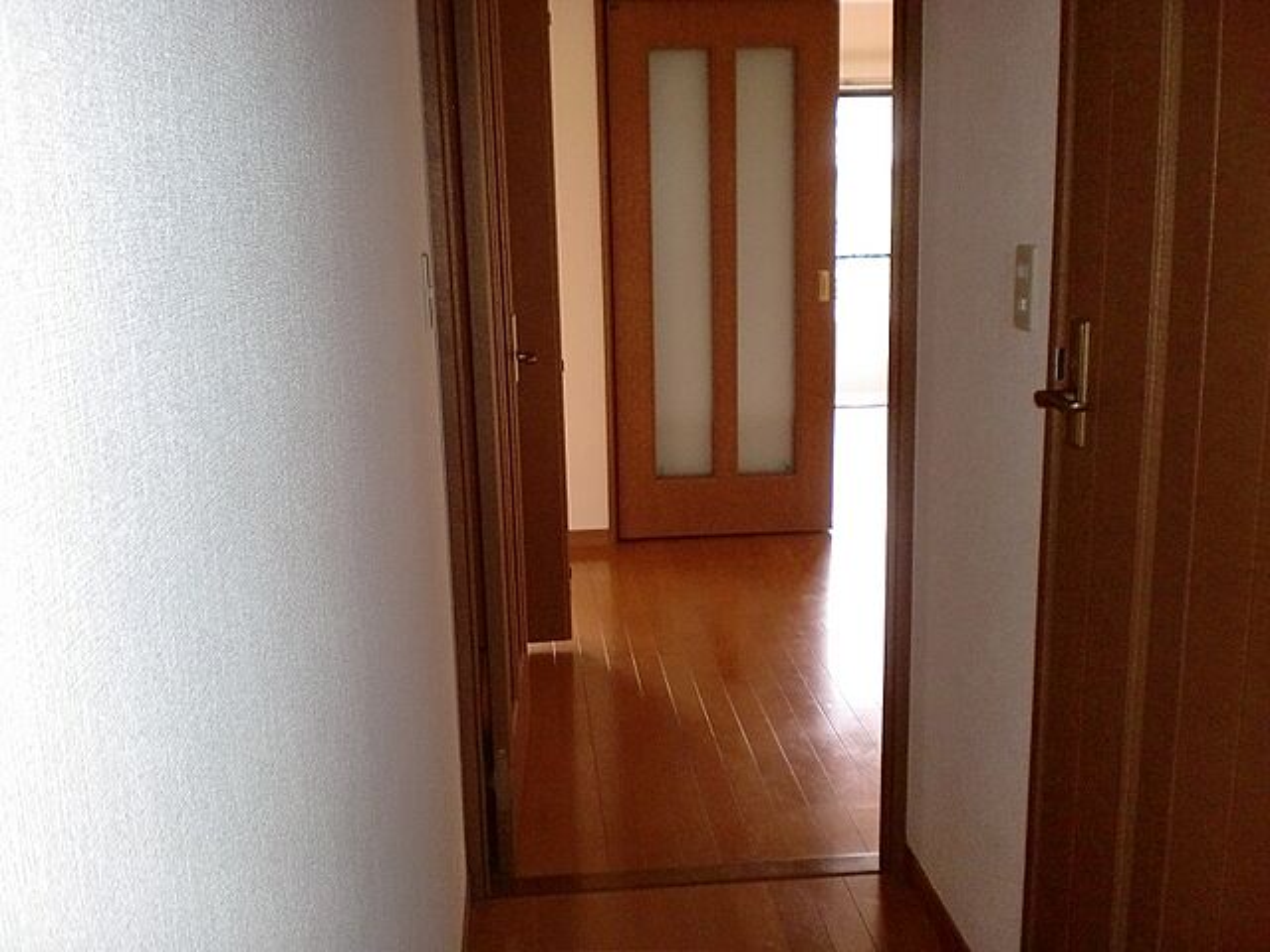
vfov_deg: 40.7
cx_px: 635
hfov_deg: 52.6
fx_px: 1284
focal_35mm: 35
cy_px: 476
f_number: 3.1
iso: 400
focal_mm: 6.3
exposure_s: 1/60
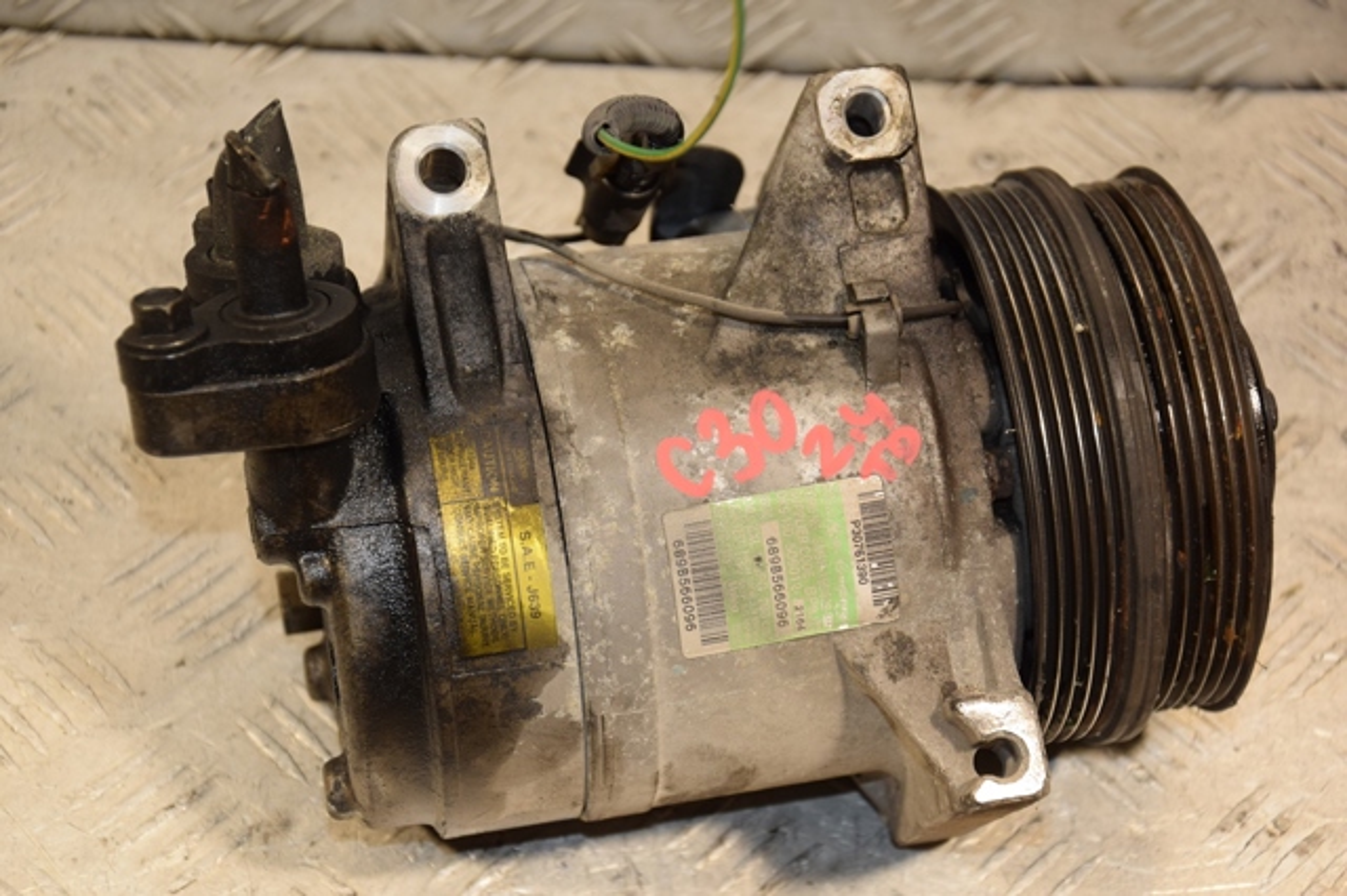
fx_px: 3478
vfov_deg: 14.7
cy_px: 448
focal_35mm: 93
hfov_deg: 21.9
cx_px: 674
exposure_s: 1/160
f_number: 5.3
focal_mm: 62
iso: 800
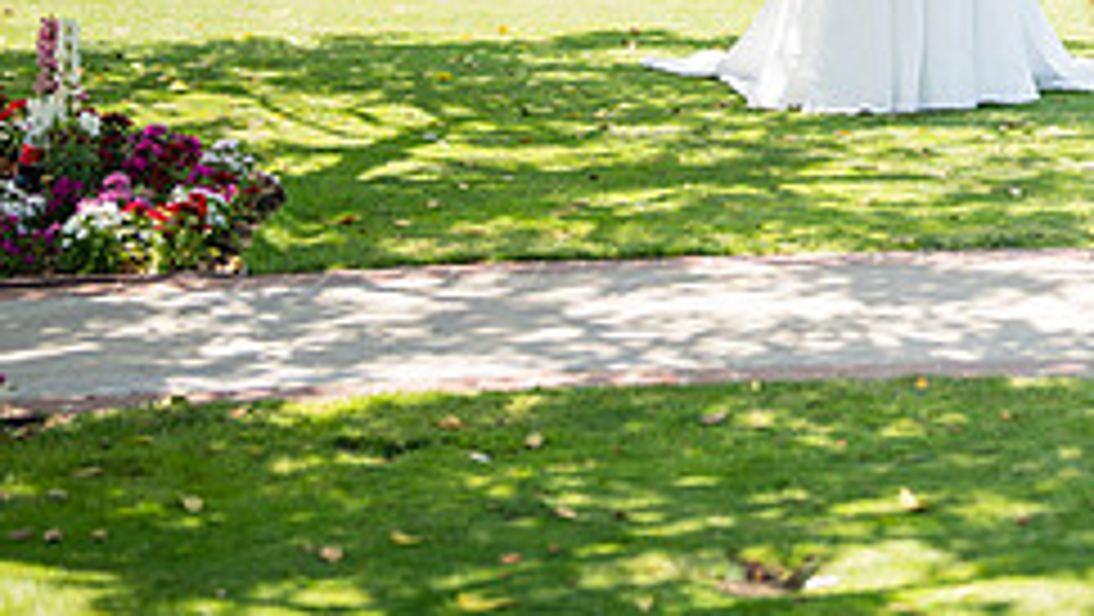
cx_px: 1122
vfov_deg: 9.0
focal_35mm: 134
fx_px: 3889
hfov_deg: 15.7
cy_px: -23
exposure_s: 1/2500
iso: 100
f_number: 1.2
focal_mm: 50
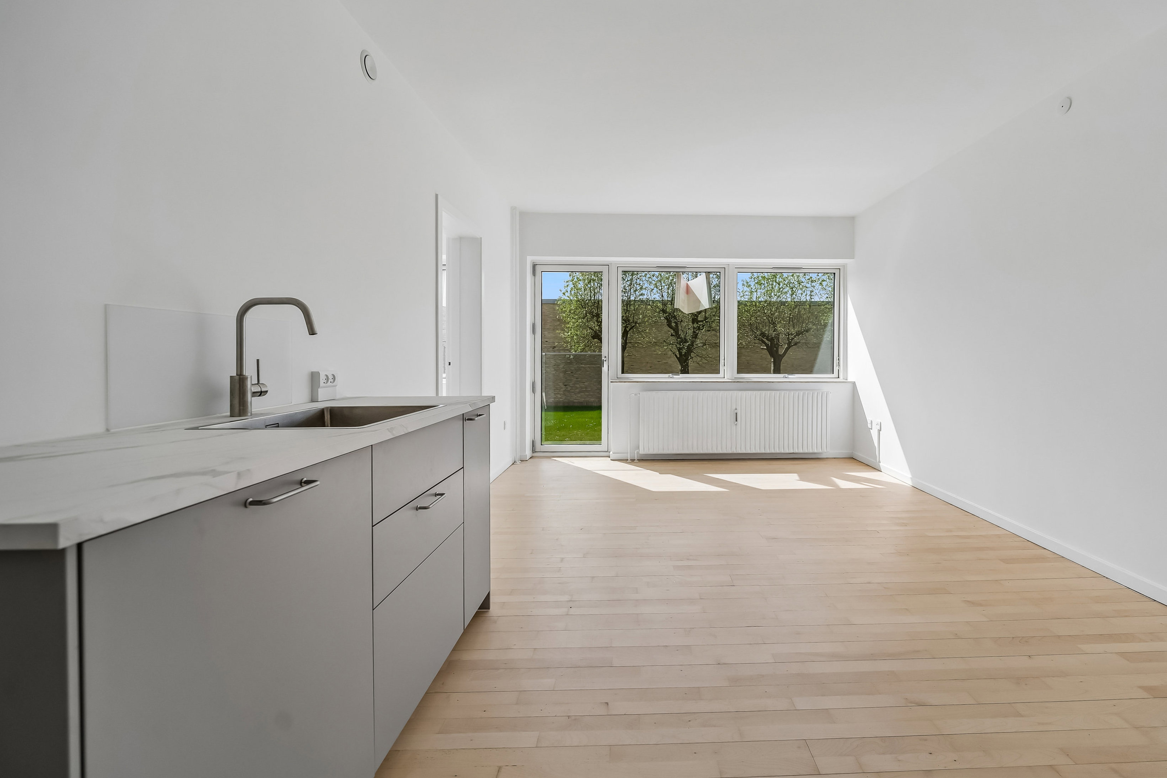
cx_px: 679
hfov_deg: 103.3
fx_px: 454
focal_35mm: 14
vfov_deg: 81.1
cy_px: 362
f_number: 5.6
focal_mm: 12
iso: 160
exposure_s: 1/200
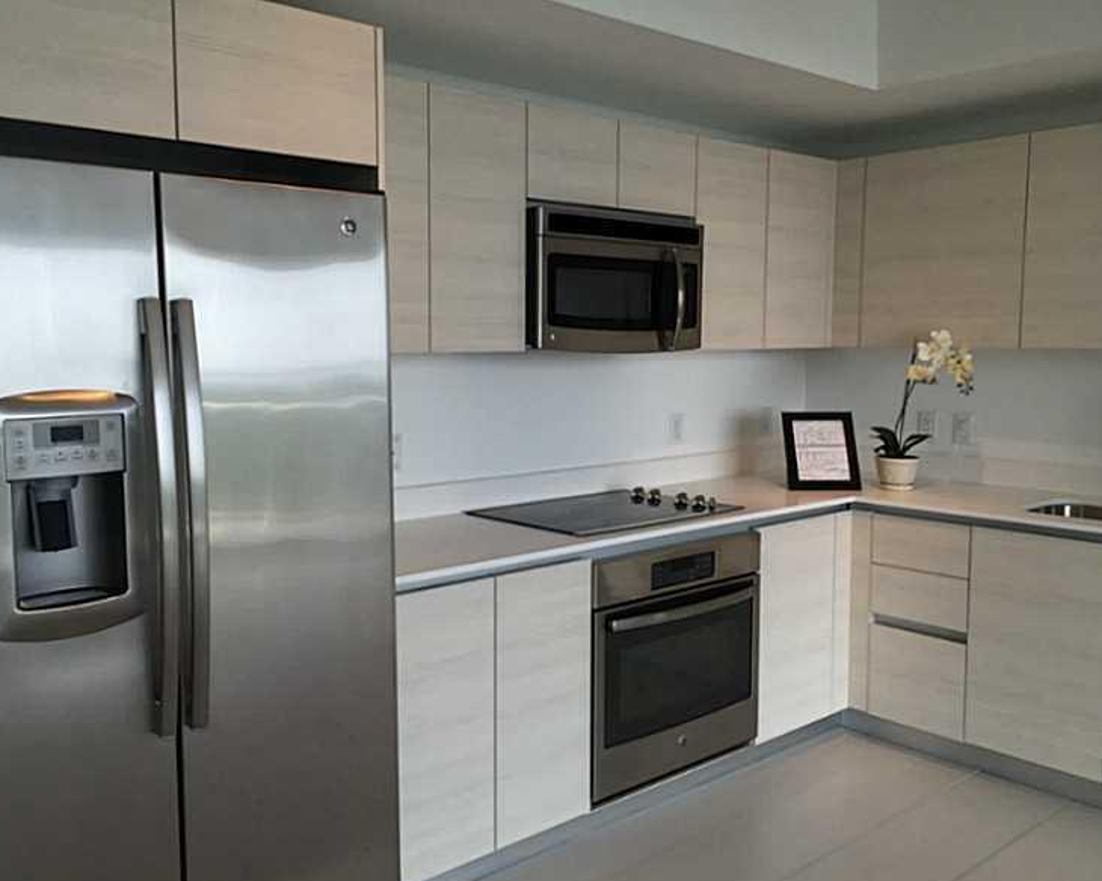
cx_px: 518
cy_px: 451
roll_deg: -0.8
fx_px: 1011
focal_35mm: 31
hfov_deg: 57.1
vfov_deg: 47.1
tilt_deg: -5.8
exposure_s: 1/120
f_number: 2.2
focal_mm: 4.15
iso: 40
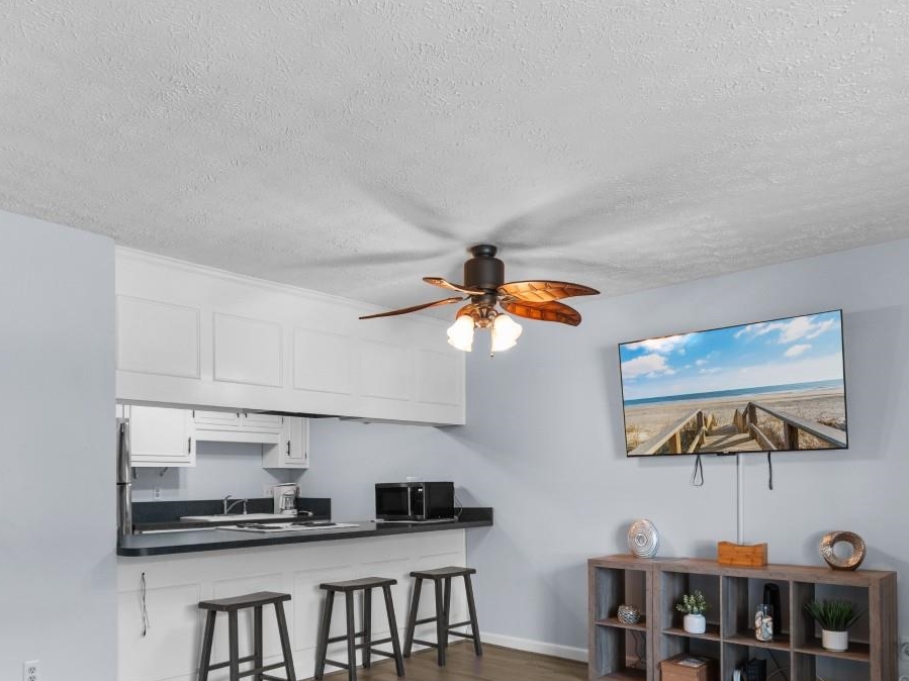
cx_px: 425
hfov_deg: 67.2
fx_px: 683
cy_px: 478
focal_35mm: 26
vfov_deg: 51.6
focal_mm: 10
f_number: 4.5
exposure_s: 1/13
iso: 100
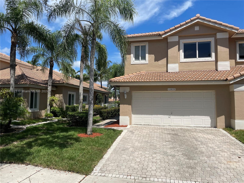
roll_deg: -0.4
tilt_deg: +5.0
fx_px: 183
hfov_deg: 67.3
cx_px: 122
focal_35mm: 26
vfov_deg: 53.1
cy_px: 92
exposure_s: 1/5291
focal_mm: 4.2
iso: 32
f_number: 1.6
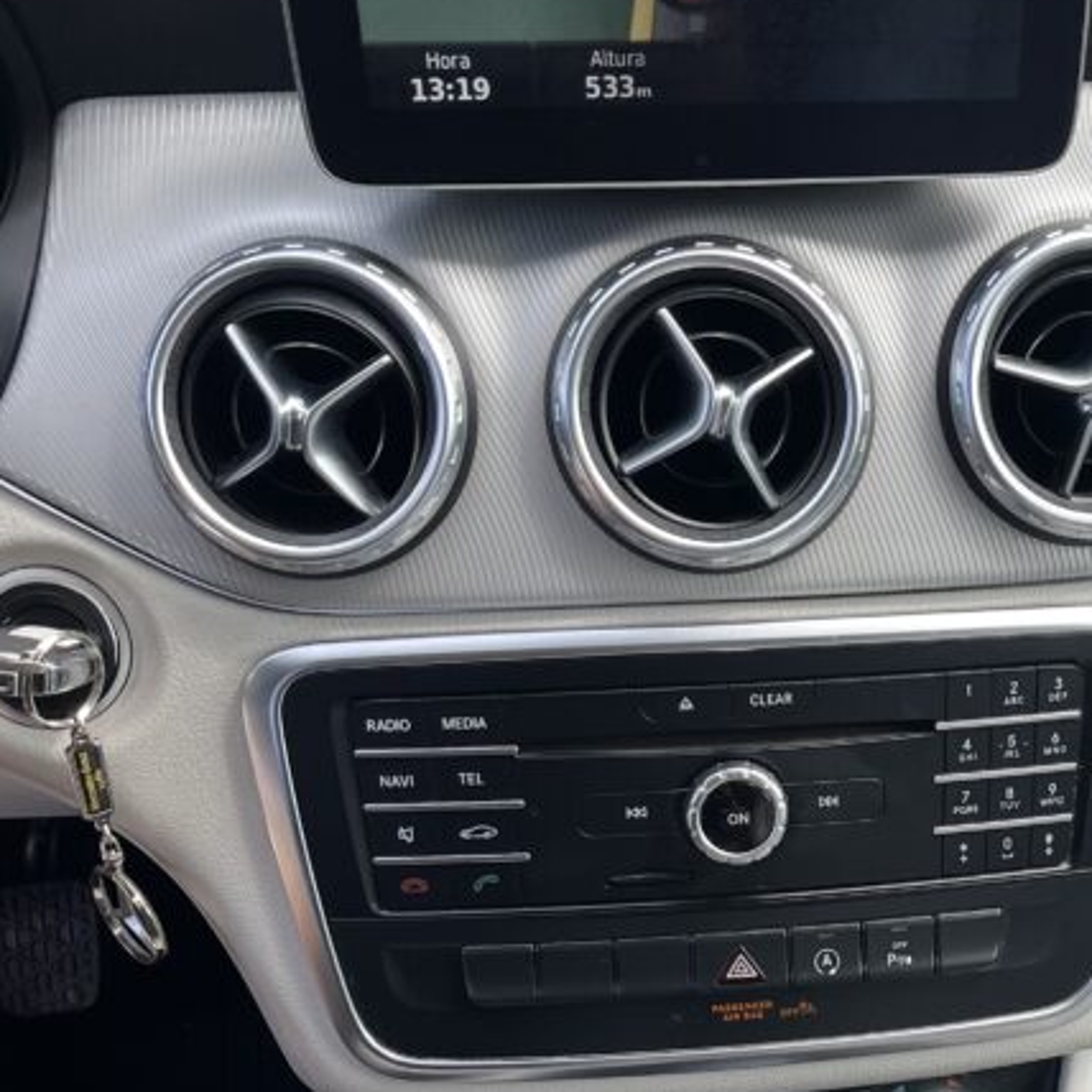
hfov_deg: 30.3
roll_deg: -5.0
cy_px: 819
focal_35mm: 55
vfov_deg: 30.6
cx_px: 890
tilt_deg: -40.1
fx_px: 1963
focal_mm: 5.1
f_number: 1.6
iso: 50
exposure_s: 1/353
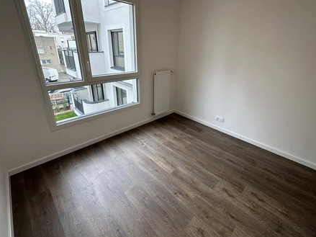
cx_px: 164
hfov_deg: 91.0
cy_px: 109
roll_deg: -1.8
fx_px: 155
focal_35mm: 17
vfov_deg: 74.6
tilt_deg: -21.7
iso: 50
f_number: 2.2
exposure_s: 1/100
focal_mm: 2.22
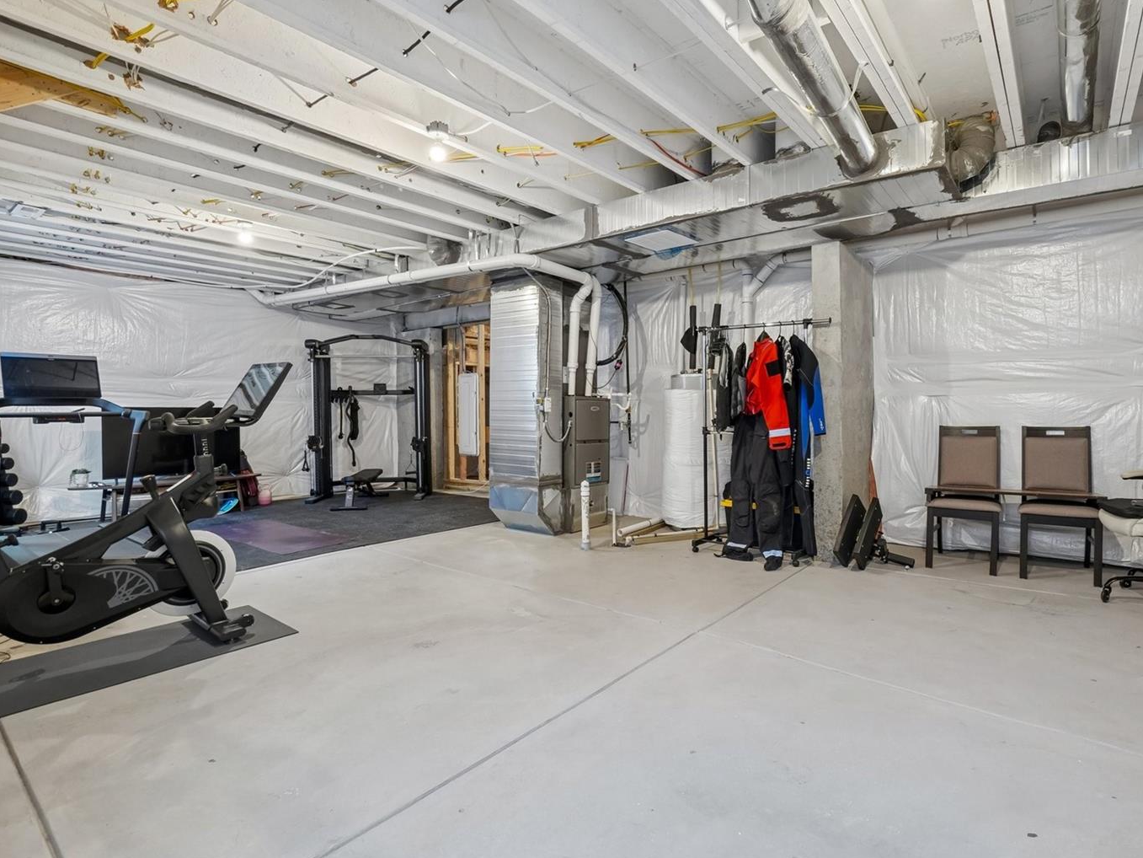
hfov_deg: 90.5
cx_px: 645
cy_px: 421
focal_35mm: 17
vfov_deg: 74.7
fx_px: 561
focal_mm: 10
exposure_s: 1/2.5
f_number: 8
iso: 400
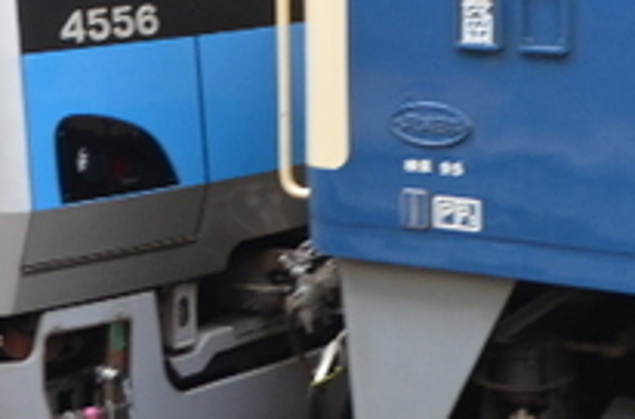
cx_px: 358
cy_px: -129
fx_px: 2462
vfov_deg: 9.6
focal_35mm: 140
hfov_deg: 14.7
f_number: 4
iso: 500
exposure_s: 1/60
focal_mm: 24
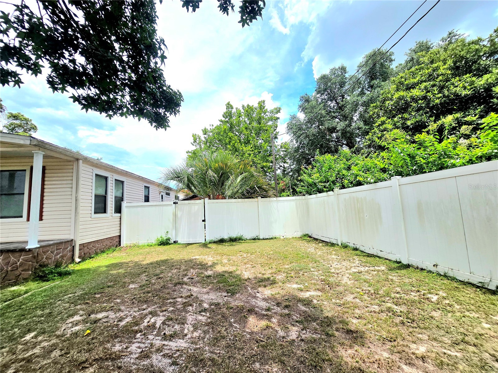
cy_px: 186
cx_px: 249
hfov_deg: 106.2
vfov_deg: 89.9
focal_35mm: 13
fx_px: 187
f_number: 2.2
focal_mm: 2.2
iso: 50
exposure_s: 1/3333
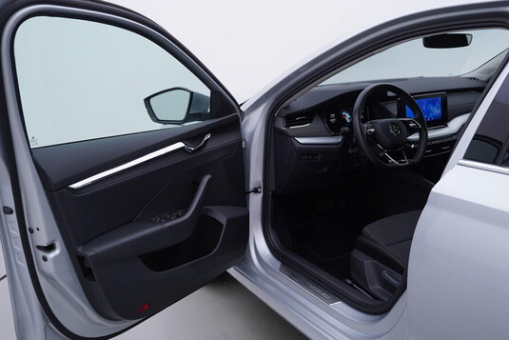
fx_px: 523
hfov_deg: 51.9
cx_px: 253
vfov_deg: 36.0
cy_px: 170
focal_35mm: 37
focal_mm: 24
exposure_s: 1/80
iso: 125
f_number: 4
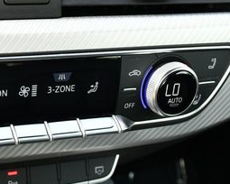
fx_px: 579
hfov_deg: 21.4
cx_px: -20
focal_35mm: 85
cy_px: 90
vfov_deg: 18.1
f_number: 4.5
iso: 400
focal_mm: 18
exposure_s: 1/250
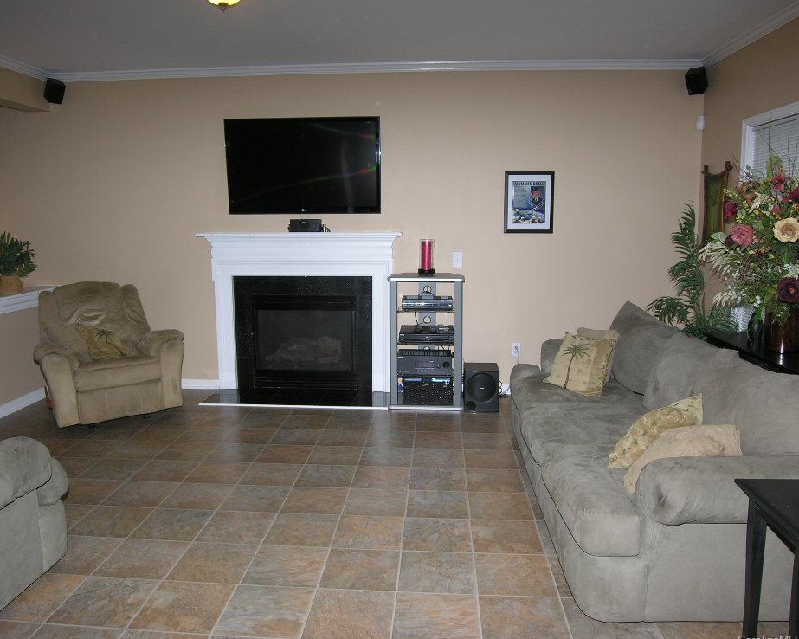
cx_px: 394
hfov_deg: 66.0
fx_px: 615
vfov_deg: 54.9
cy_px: 316
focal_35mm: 26
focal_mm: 6.1
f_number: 4.1
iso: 50
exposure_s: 1/60.1
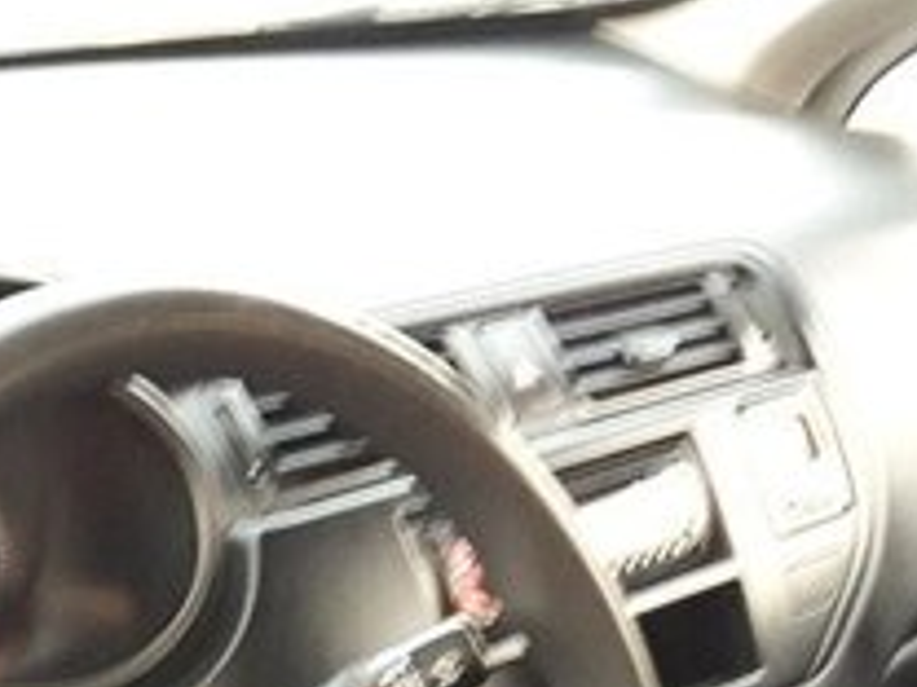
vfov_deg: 15.4
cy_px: 997
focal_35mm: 89
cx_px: 282
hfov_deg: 21.9
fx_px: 2358
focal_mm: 3.7
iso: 400
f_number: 1.9
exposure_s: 1/17
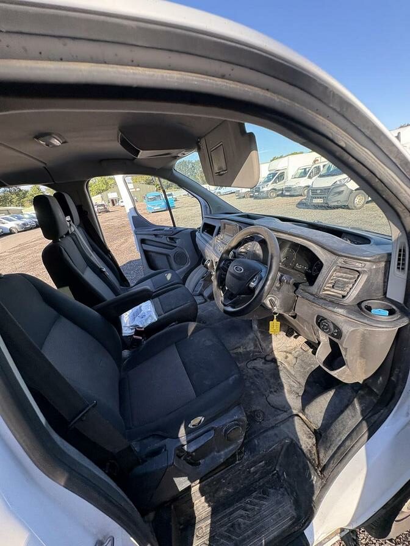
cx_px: 205
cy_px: 273
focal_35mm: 14
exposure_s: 1/142
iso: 40
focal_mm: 2.22
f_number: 2.2
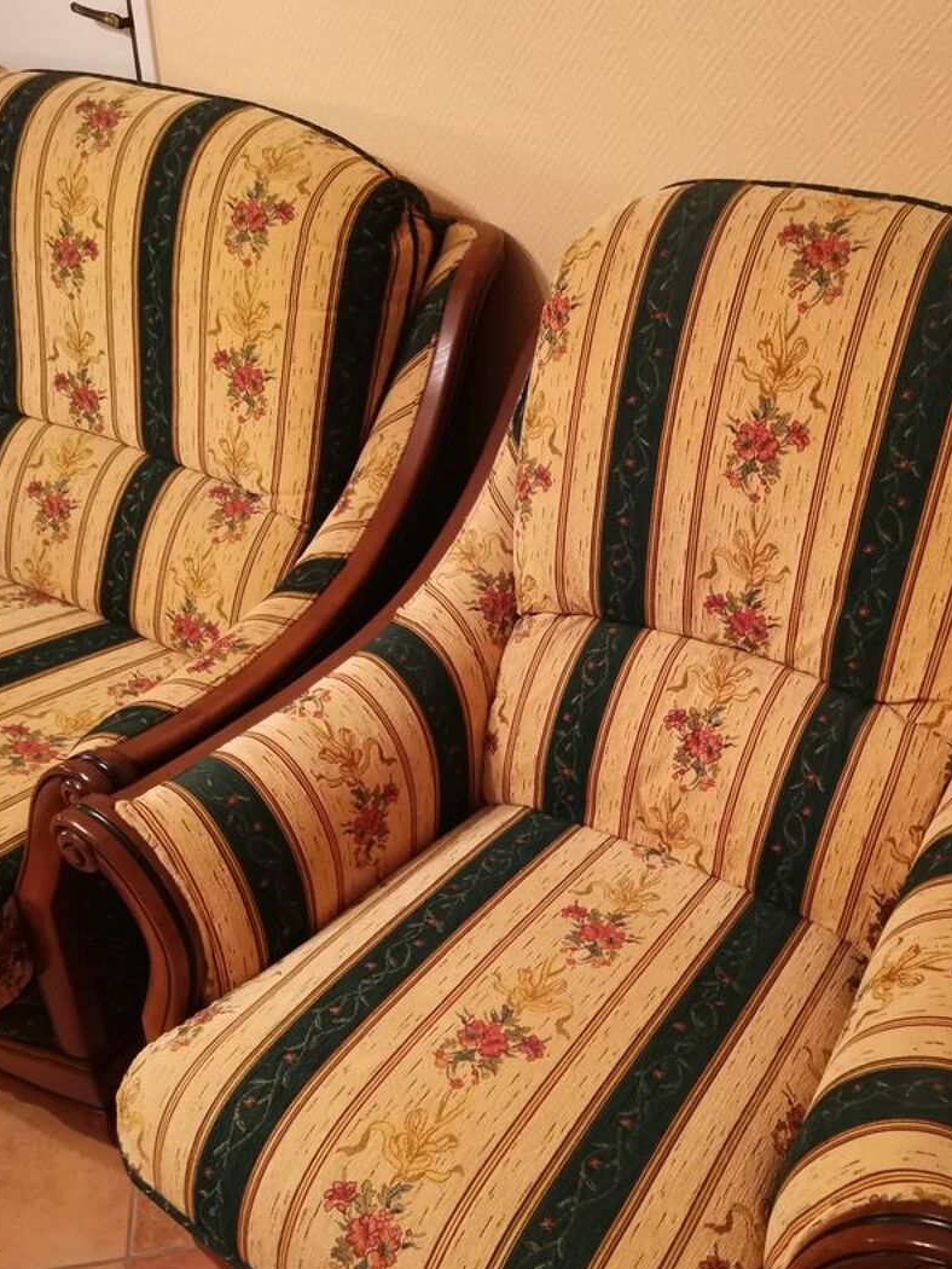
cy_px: 709
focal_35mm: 33
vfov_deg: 55.2
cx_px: 557
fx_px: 1210
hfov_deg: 42.8
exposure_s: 1/25
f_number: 1.8
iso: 1250
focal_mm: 4.75
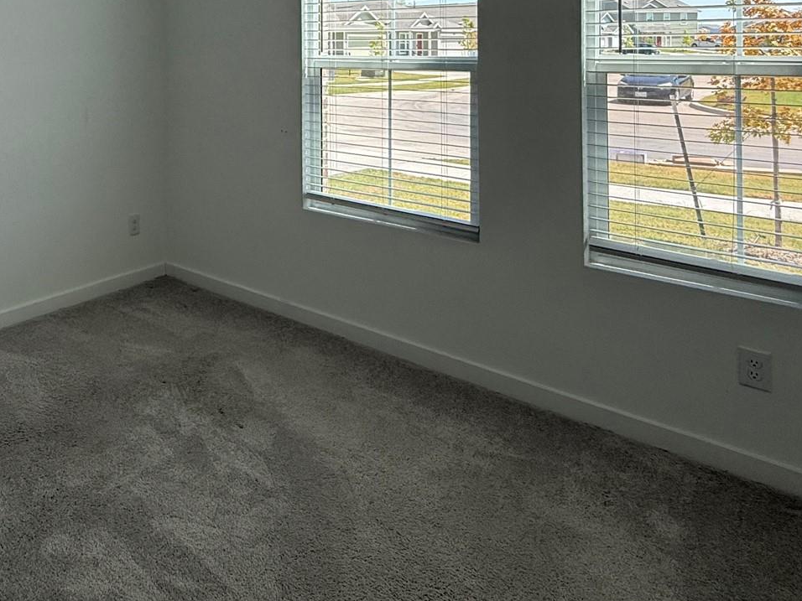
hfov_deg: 55.7
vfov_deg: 42.4
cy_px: 45
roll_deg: +0.5
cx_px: 160
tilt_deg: -0.2
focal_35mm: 30
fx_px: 695
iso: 64
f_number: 2.2
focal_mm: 2.22
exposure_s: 1/370
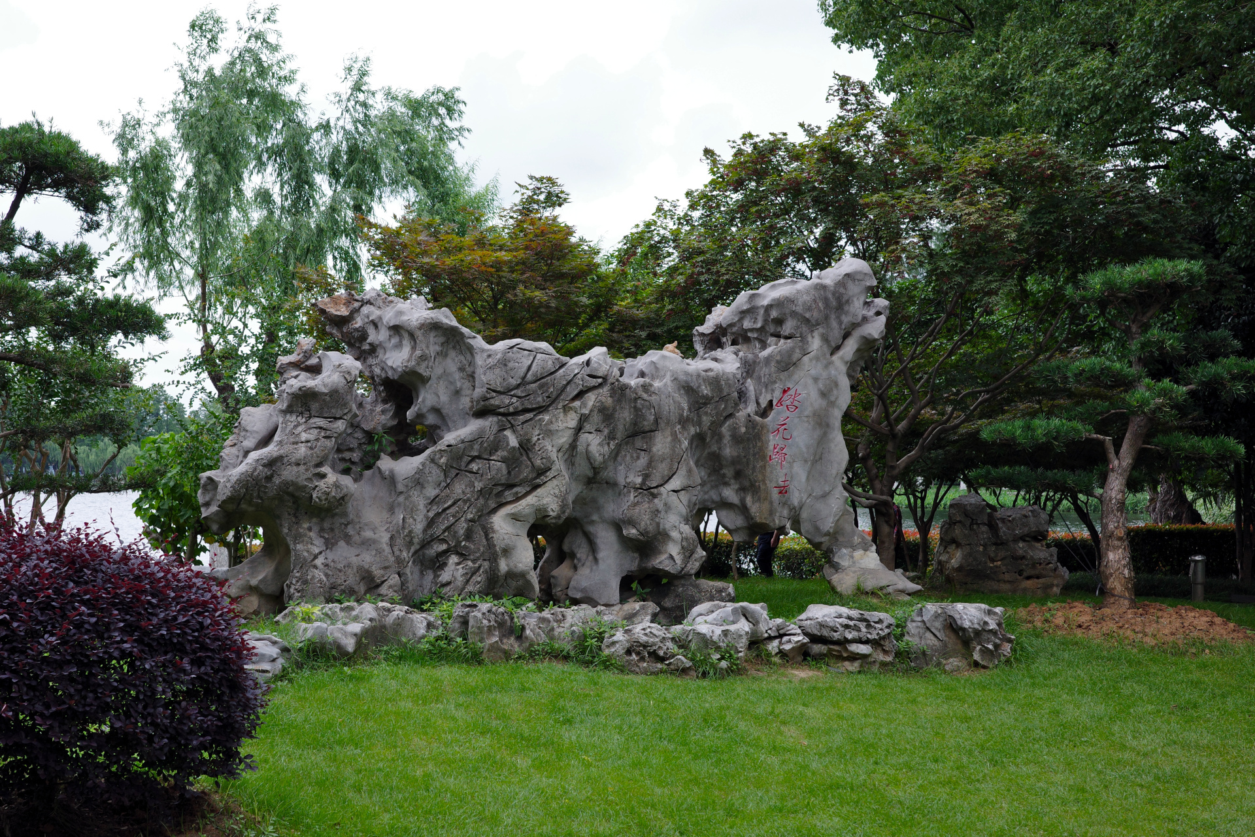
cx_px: 628
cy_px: 418
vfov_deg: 33.4
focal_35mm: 40
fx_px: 1394
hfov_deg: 48.5
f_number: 5
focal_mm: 26
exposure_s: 1/400
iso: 200
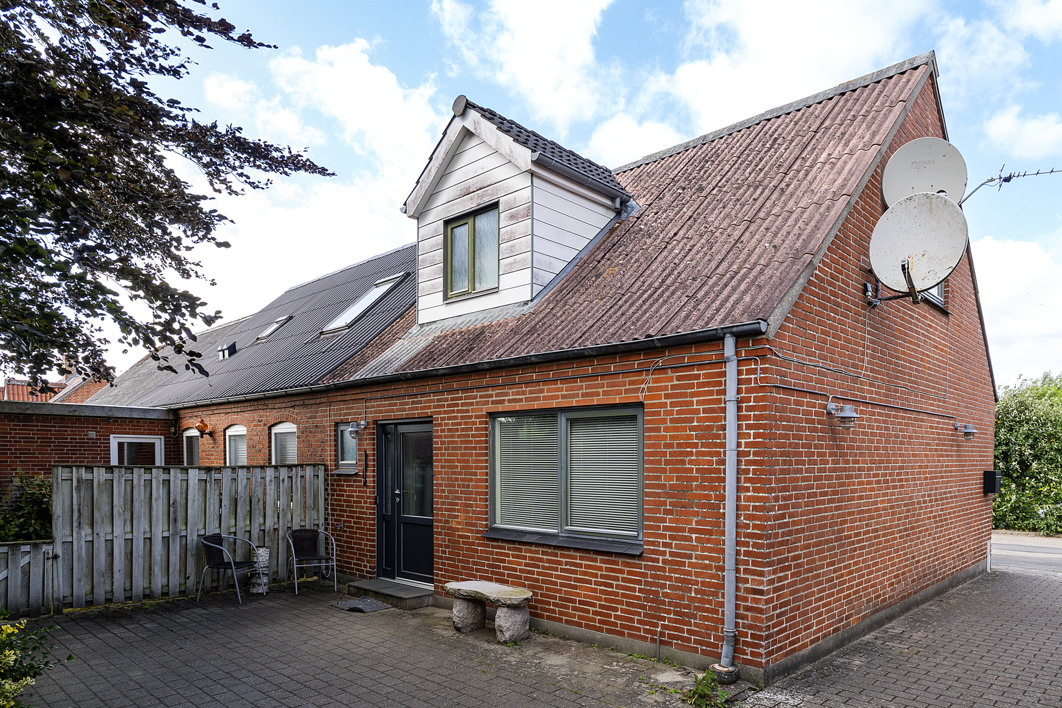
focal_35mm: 23
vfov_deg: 54.6
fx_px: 686
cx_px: 531
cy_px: 354
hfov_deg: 75.5
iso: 200
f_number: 7.1
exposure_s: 1/125
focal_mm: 15.5
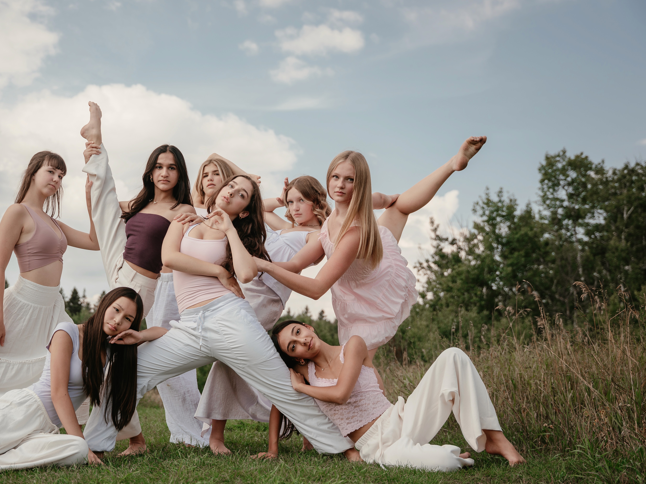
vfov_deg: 29.4
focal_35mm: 49
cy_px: 273
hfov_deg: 38.2
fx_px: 922
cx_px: 214
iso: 100
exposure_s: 1/1250
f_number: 2.8
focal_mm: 36.3
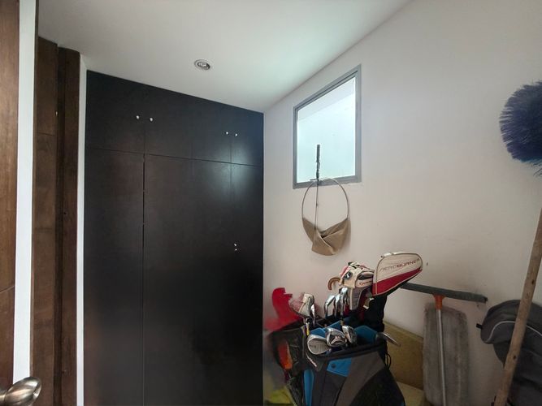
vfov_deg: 85.7
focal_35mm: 14
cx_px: 271
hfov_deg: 102.1
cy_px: 203
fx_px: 219
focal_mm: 2.22
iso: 320
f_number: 2.2
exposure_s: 1/121
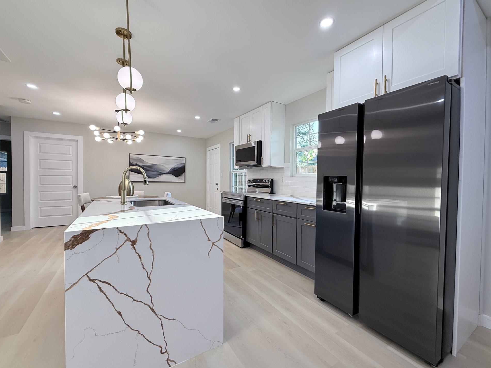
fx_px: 213
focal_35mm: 15
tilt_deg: -0.6
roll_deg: -0.6
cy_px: 185
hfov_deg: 98.2
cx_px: 248
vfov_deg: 81.8
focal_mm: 2.22
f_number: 2.2
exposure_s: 1/120
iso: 100
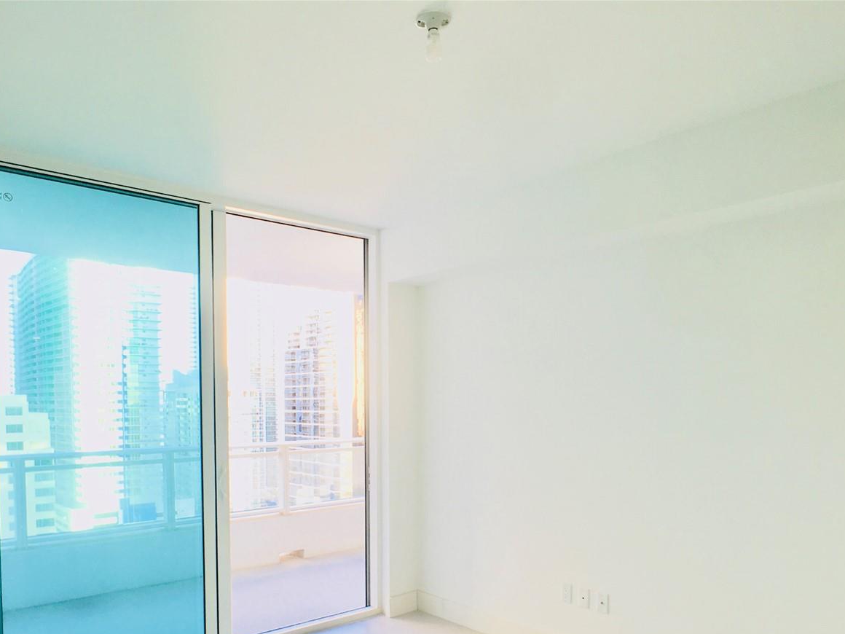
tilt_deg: -1.5
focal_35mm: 40
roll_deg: -0.2
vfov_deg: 35.5
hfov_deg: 46.7
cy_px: 437
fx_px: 976
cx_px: 366
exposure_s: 1/40
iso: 25
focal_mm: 4.15
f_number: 2.2
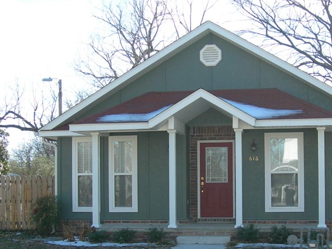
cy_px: 186
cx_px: 197
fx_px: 604
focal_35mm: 63
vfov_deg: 23.0
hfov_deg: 30.7
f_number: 2.8
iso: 50
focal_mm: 7.8
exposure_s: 1/354
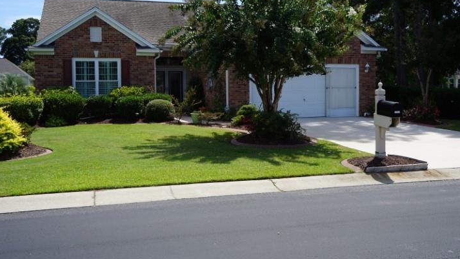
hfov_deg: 54.0
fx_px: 451
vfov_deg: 31.9
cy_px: 105
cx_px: 230
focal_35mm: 37
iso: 100
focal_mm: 35
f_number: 11
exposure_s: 1/125
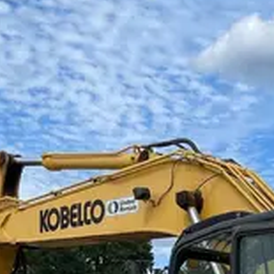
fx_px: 976
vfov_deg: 14.3
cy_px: 480
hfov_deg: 15.5
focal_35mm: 109
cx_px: 316
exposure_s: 1/3205
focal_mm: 4.2
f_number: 1.6
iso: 32
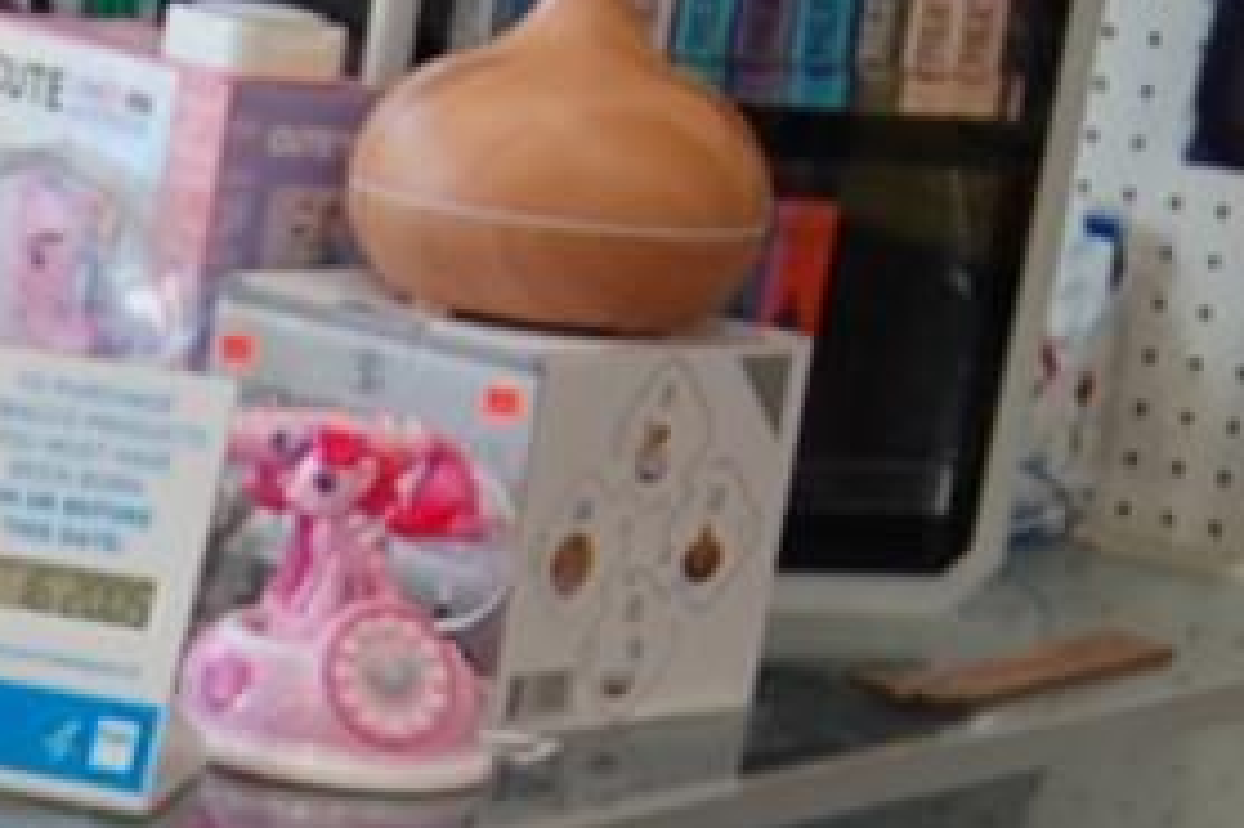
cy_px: 1428
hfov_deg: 13.4
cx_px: -546
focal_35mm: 146
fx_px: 5042
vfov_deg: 9.0
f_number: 3.5
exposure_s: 1/25
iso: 200
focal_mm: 18
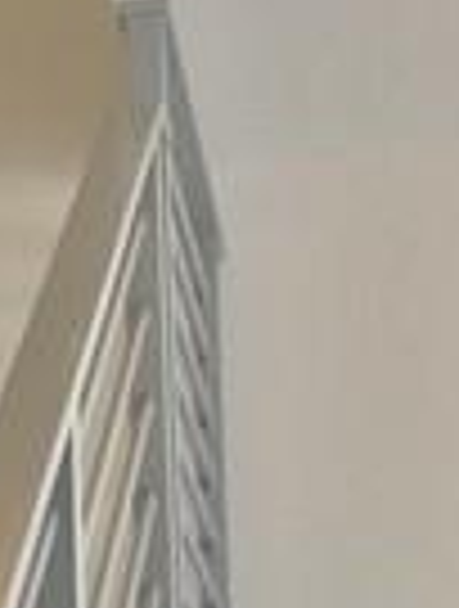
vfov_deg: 13.4
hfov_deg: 10.4
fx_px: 2411
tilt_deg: +7.0
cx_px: -302
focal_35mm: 137
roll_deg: +1.2
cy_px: 968
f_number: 2.2
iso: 25
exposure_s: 1/40
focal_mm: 4.15
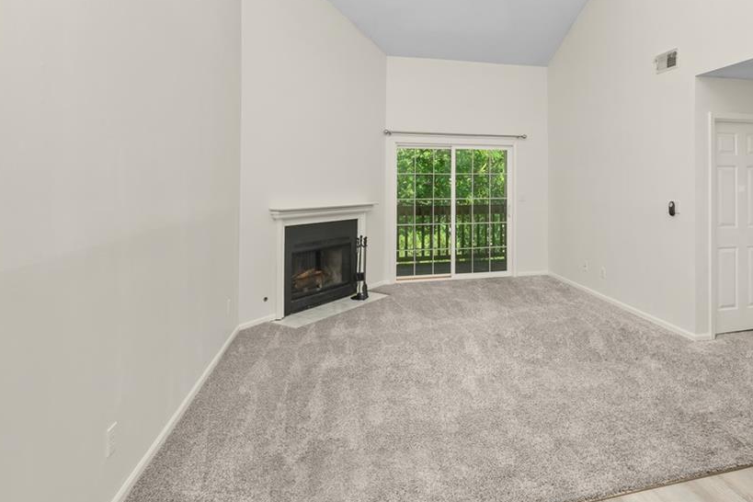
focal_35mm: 21
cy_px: 219
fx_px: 431
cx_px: 460
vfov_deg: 60.2
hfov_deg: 81.0
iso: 400
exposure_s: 1/160
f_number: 10
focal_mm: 16.5
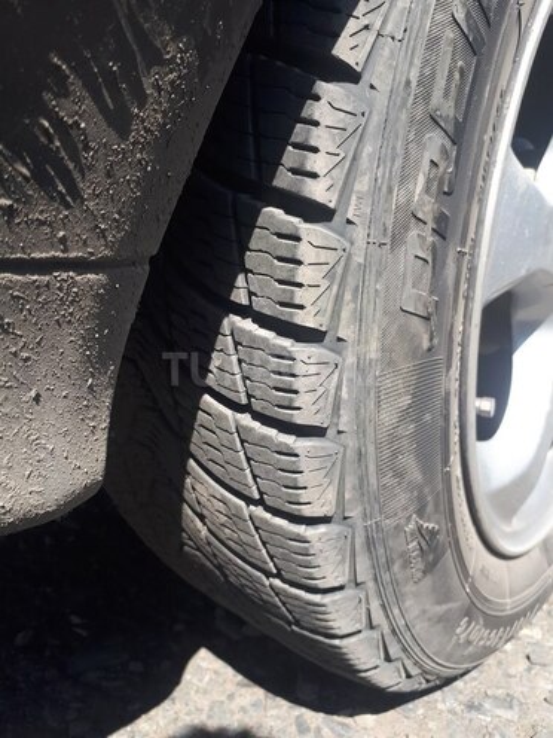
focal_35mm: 27
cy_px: 369
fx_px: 575
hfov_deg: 51.4
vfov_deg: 65.3
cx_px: 276
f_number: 1.9
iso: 40
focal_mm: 3.6
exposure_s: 1/674
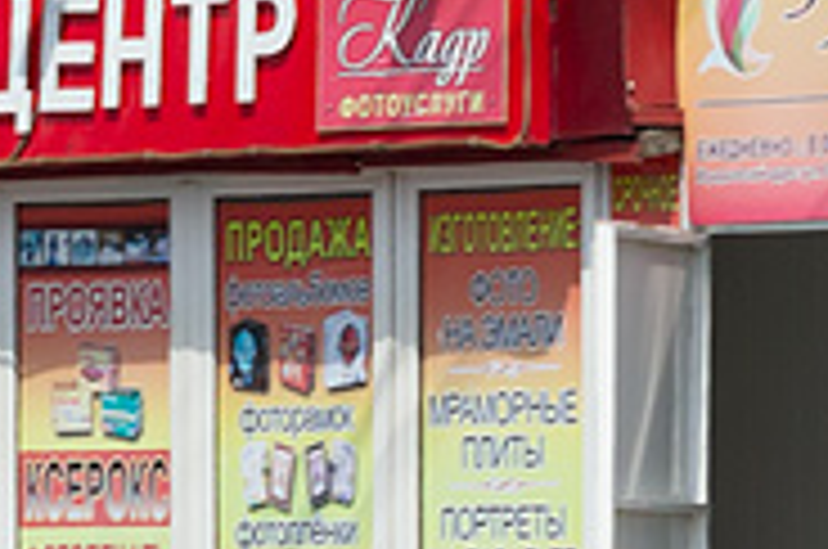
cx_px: 2408
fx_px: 15750
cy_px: 482
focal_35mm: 686
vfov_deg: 2.0
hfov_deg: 3.0
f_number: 8
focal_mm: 70
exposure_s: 1/800
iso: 200
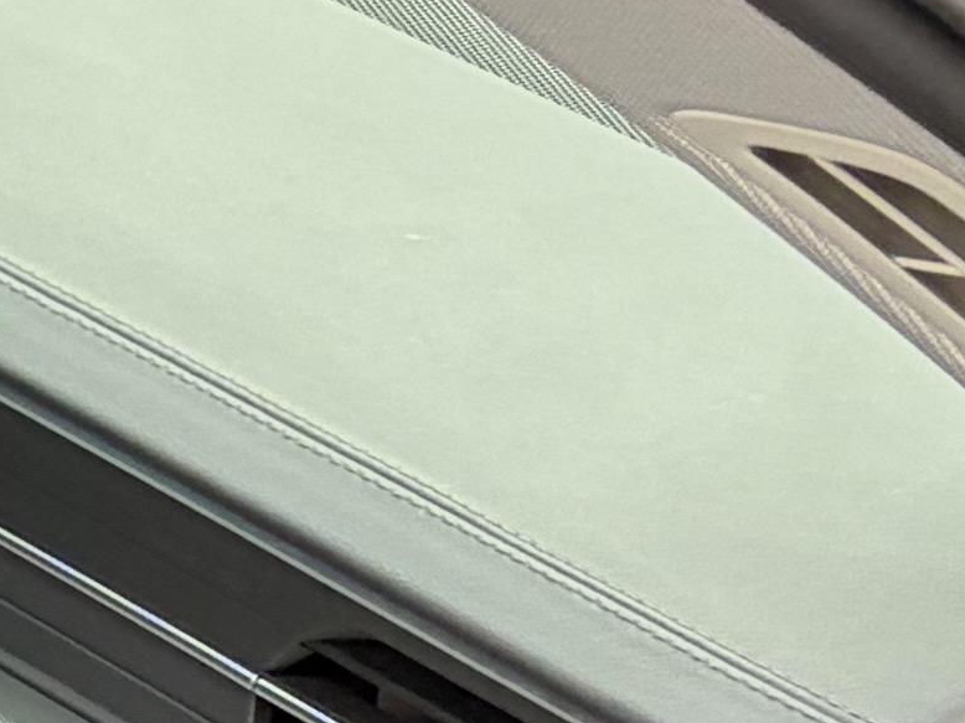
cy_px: 1541
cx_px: -1485
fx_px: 5323
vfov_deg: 7.4
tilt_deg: -34.8
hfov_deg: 9.1
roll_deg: -0.4
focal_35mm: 191
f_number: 1.6
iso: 125
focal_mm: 5.96
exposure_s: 1/98
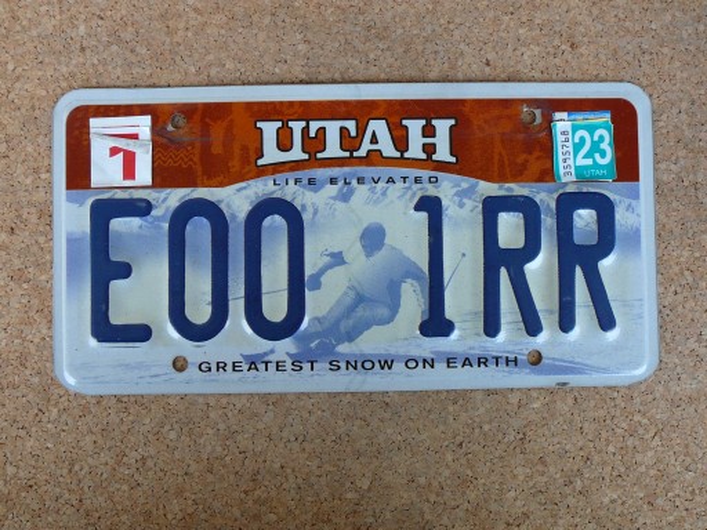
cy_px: 265
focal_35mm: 41
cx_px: 354
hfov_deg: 45.8
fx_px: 837
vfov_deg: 35.1
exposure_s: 1/30
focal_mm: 6.1
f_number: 3.1
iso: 100
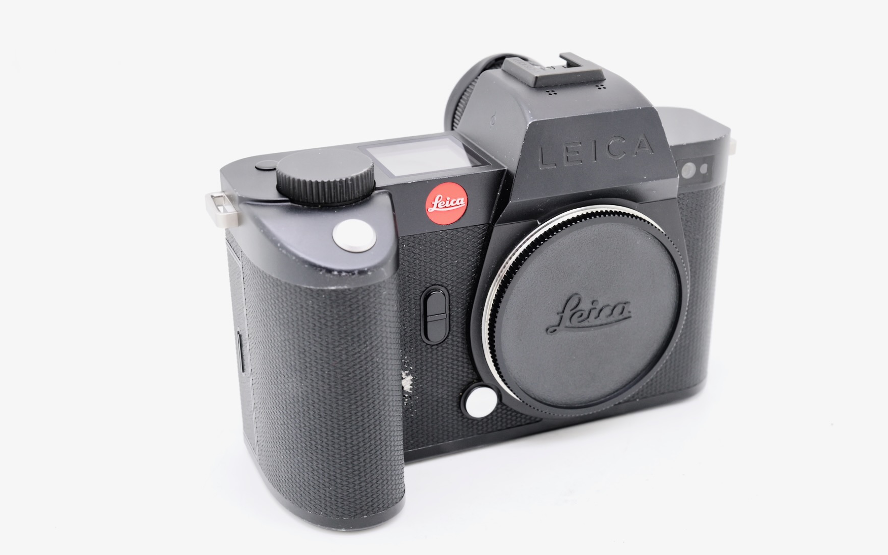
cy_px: 309
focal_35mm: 50
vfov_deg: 25.8
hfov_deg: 40.3
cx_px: 477
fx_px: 1210
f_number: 9
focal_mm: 43
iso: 800
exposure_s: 1/60
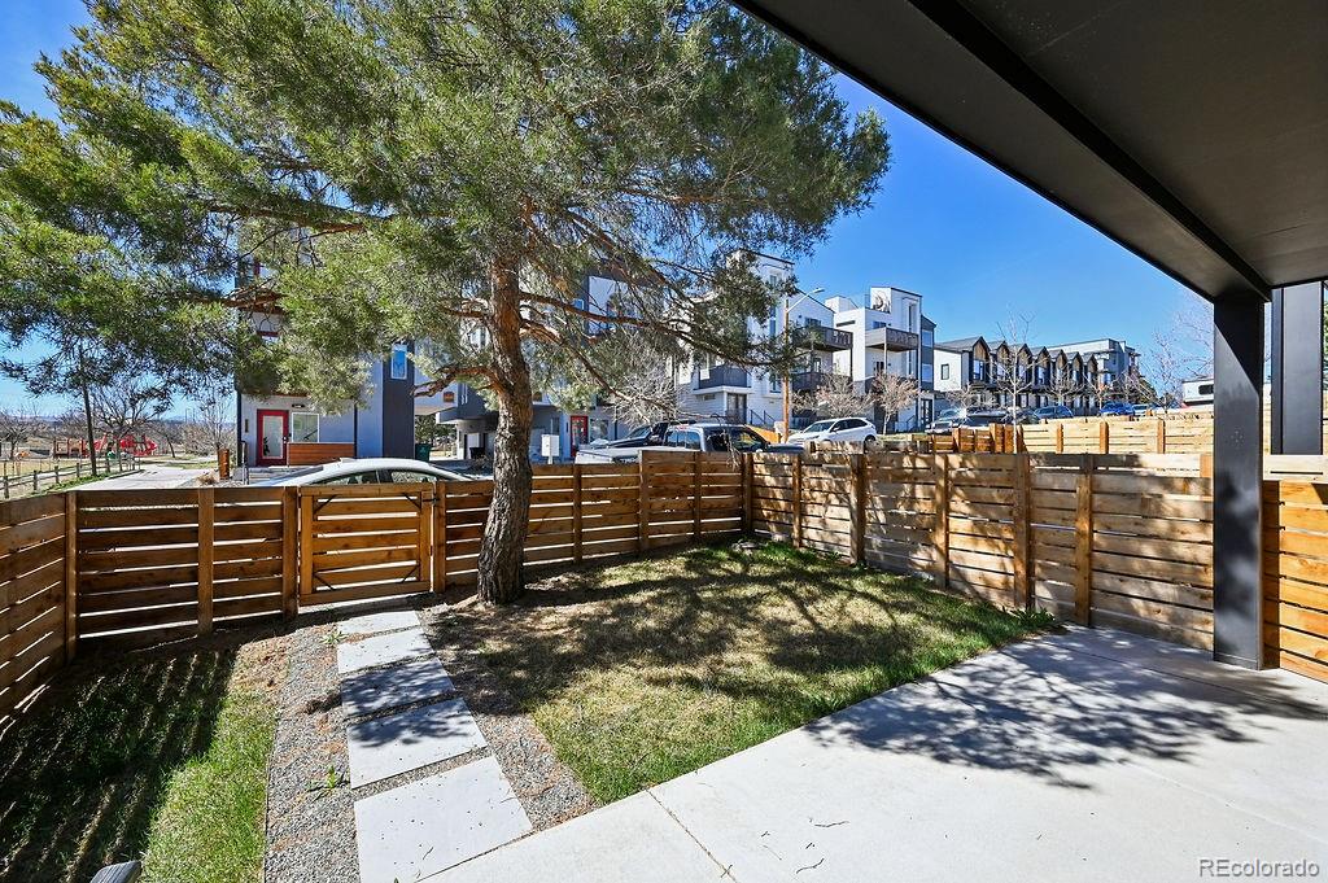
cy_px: 442
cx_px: 664
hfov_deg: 104.3
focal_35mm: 14
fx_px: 516
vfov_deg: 81.1
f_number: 10
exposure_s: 1/320
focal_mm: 14
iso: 400
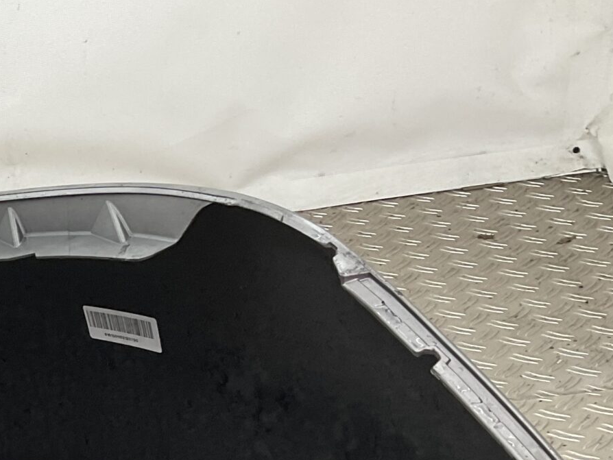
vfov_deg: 16.8
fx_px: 1470
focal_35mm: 83
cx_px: -179
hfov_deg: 21.4
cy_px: 601
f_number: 1.8
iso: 32
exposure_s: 1/100
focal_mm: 3
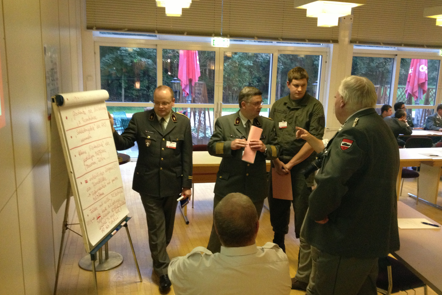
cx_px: 221
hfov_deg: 51.9
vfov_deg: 35.9
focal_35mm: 37
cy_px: 162
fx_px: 454
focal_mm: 4.28
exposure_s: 1/20
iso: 320
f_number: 2.4
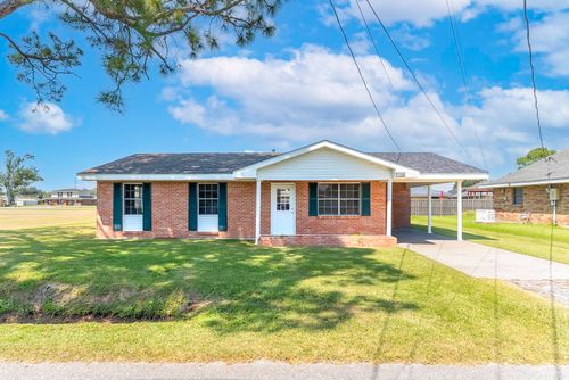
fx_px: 269
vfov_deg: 70.5
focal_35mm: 17
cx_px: 284
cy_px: 190
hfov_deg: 93.2
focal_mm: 17
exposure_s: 1/160
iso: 250
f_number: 16
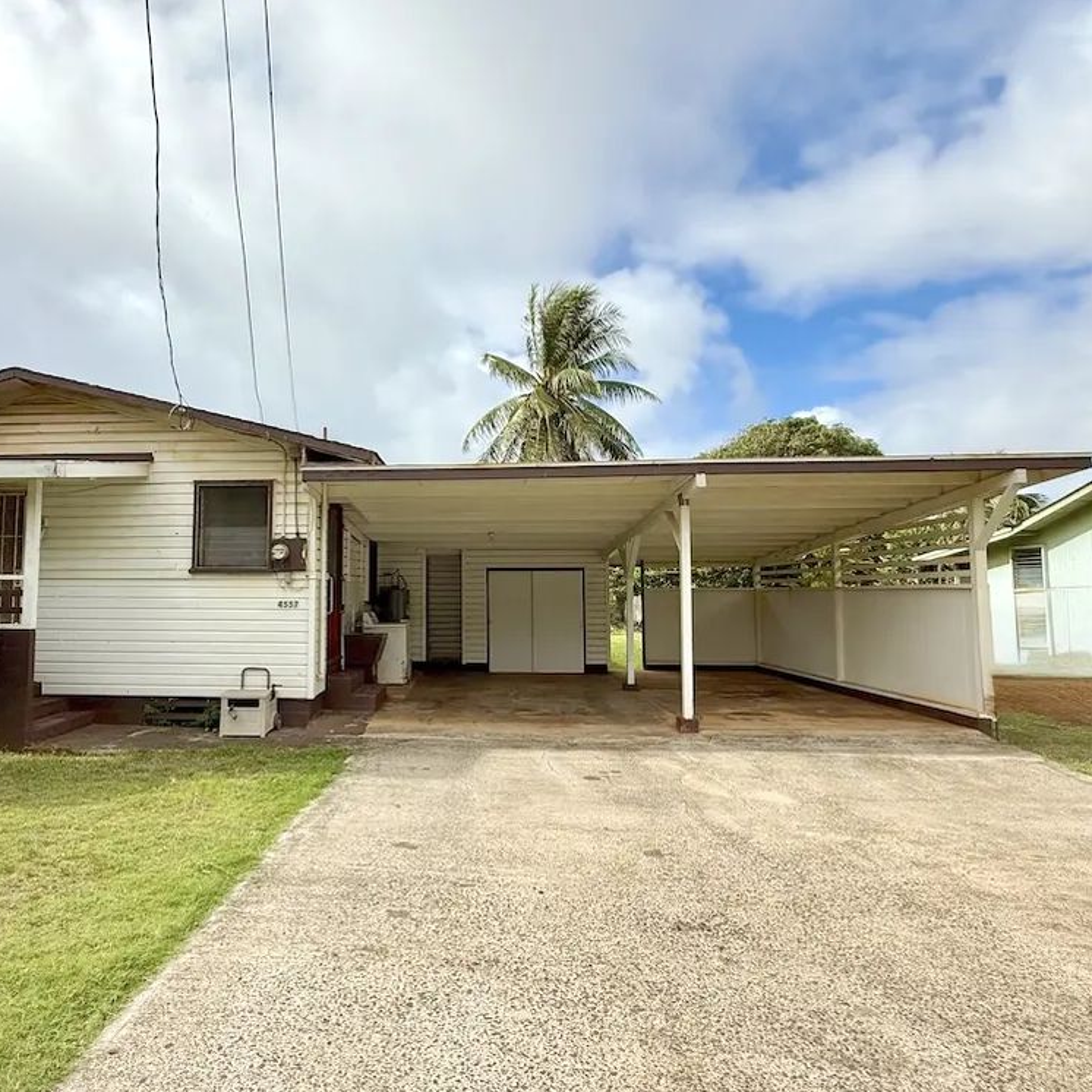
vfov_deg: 84.0
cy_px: 560
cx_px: 367
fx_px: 607
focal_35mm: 17
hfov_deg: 81.3
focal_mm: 2.22
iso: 50
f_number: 2.2
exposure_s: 1/1795
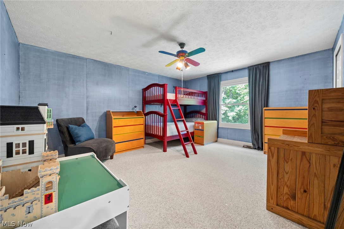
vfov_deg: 81.2
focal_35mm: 14
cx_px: 172
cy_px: 114
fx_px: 134
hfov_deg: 104.3
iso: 250
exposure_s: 1/2.5
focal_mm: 14
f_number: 9
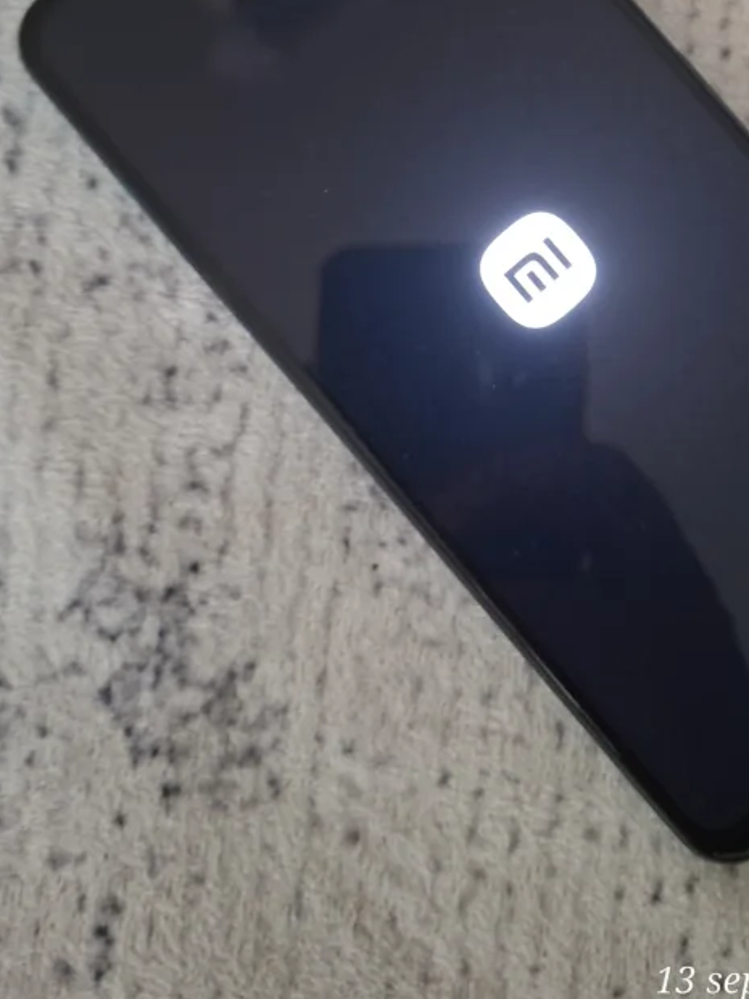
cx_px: 548
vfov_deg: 47.4
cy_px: 264
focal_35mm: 38
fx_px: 1096
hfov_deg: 37.0
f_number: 1.8
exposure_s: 1/25
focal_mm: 5.54
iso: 500
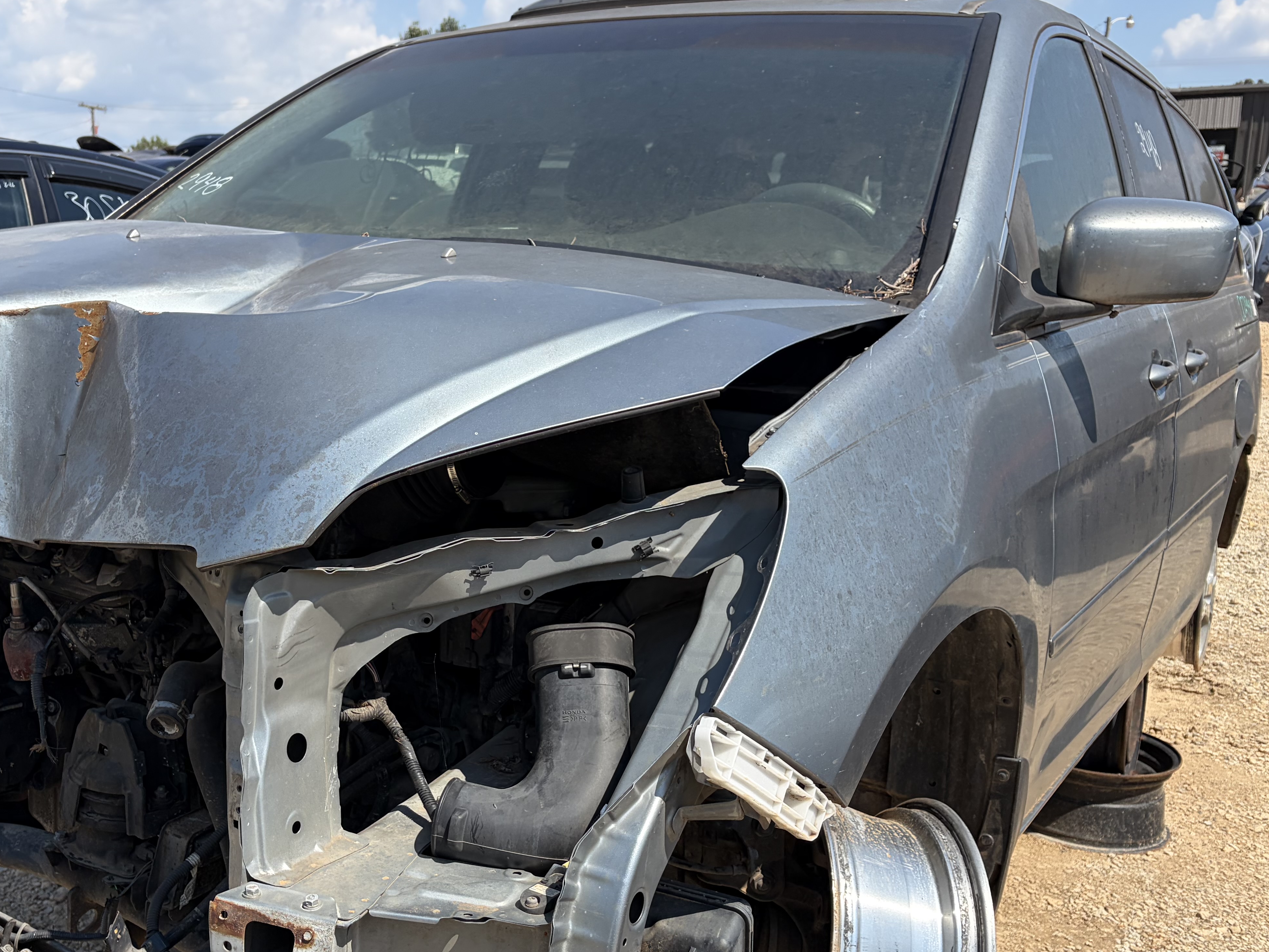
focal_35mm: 38
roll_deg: +1.3
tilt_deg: -9.7
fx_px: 1393
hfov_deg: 48.6
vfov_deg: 37.6
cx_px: 494
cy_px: 564
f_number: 1.6
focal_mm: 5.96
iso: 64
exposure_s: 1/4065
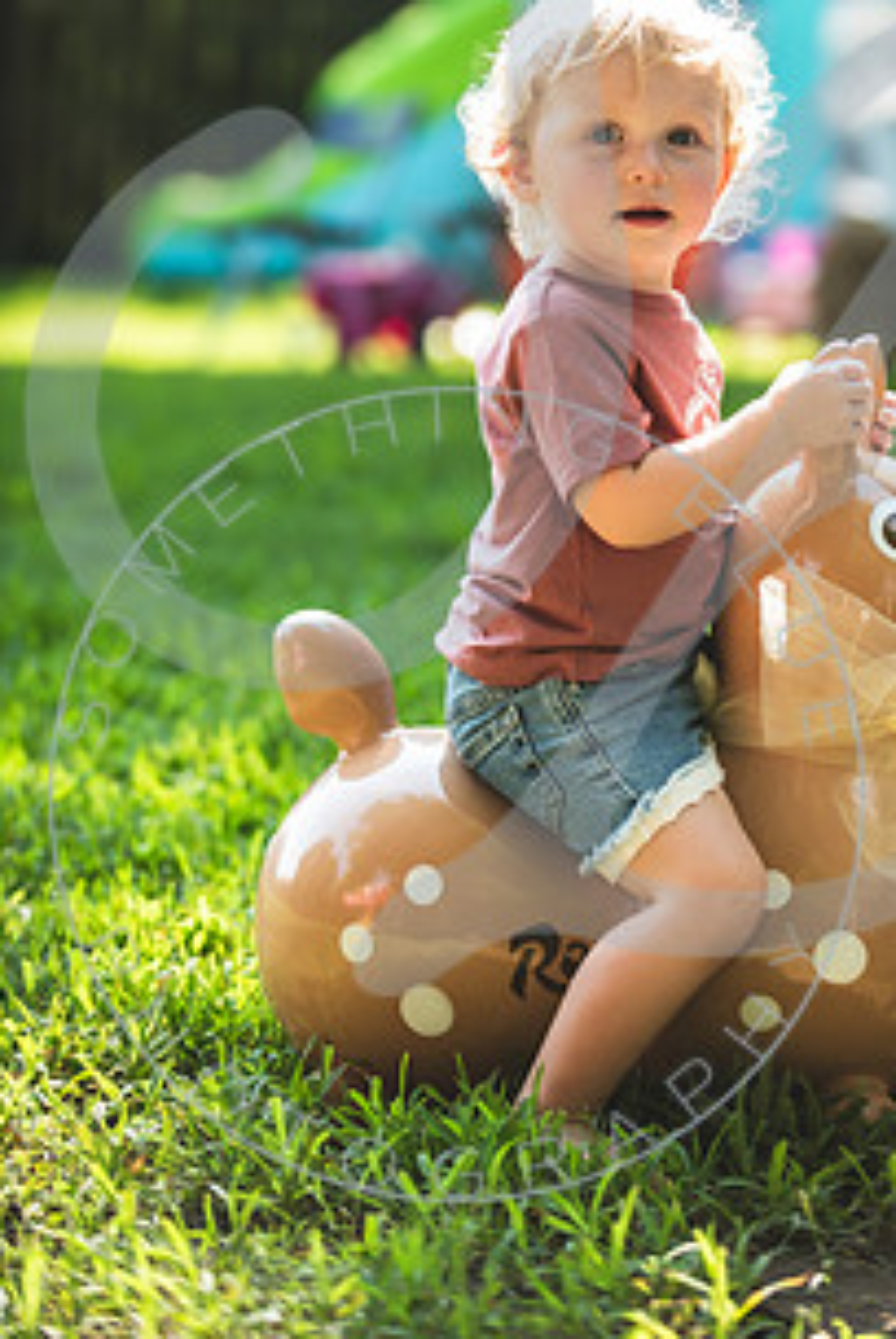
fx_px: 5214
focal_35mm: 140
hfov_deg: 9.8
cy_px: 461
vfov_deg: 14.6
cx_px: 654
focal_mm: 95
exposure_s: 1/320
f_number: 2.8
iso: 200
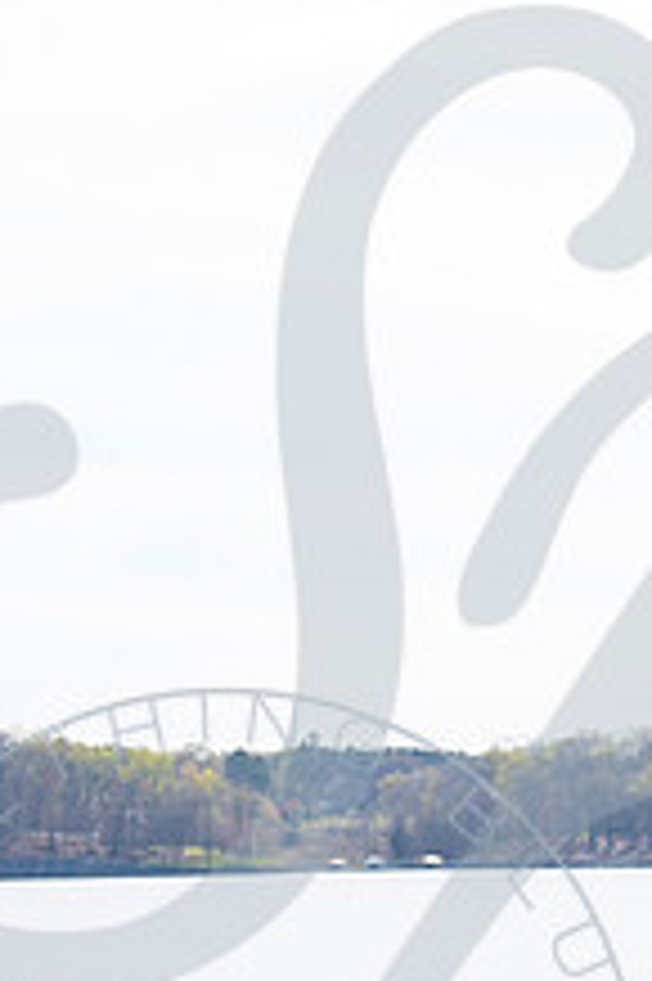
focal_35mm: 165
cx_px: 427
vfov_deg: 12.4
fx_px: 4489
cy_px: 765
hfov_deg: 8.3
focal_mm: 80
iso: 100
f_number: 2.8
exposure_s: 1/1000
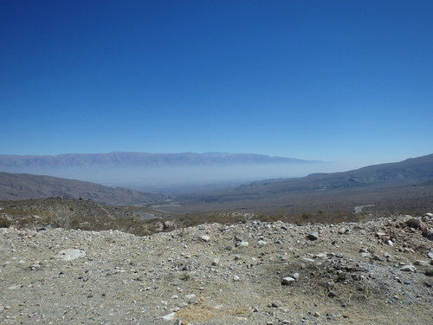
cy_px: 162
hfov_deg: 63.4
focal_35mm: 28
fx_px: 350
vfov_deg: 49.7
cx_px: 216
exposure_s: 1/200
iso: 125
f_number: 11
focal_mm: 5
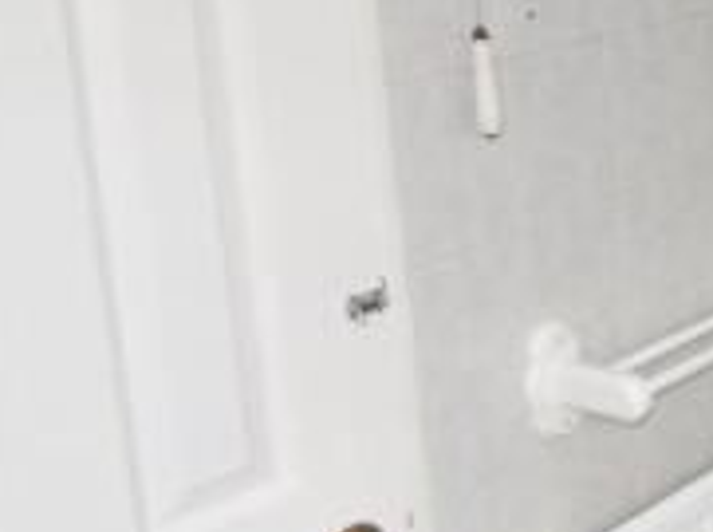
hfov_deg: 21.9
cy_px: 2
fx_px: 1460
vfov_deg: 20.0
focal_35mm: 71
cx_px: 1121
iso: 200
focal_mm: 4
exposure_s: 1/60
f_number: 3
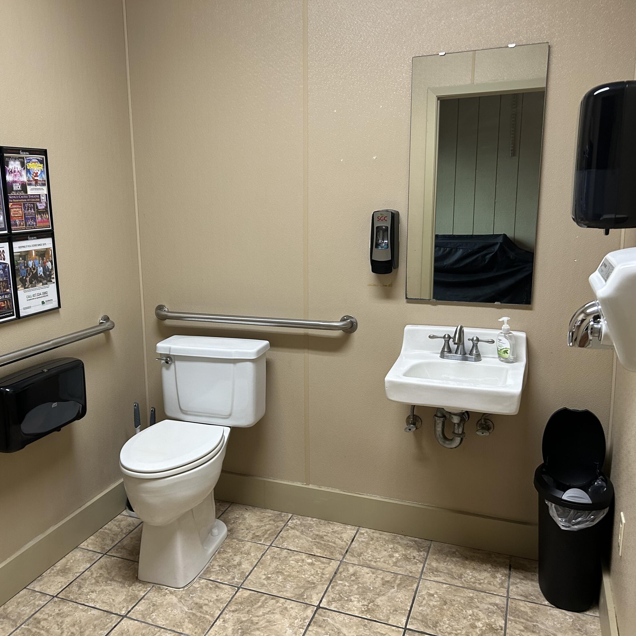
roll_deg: +1.6
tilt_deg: -10.8
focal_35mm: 31
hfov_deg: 52.0
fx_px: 644
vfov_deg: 52.5
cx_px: 237
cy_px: 321
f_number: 1.5
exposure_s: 1/60
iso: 160
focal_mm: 5.7
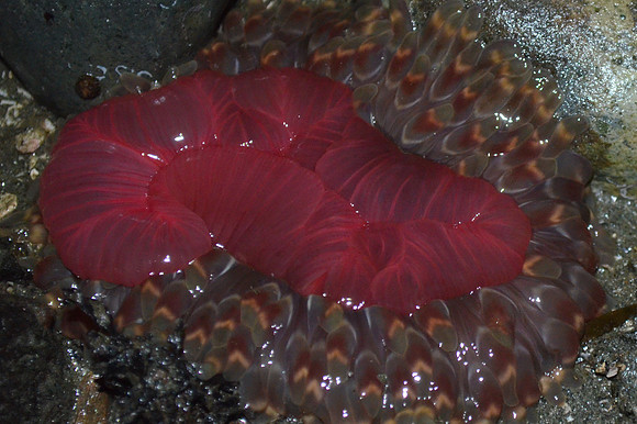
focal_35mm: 72
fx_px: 1273
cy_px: 212
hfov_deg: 28.1
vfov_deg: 18.9
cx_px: 318
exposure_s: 1/60
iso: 2800
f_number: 5.6
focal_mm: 48
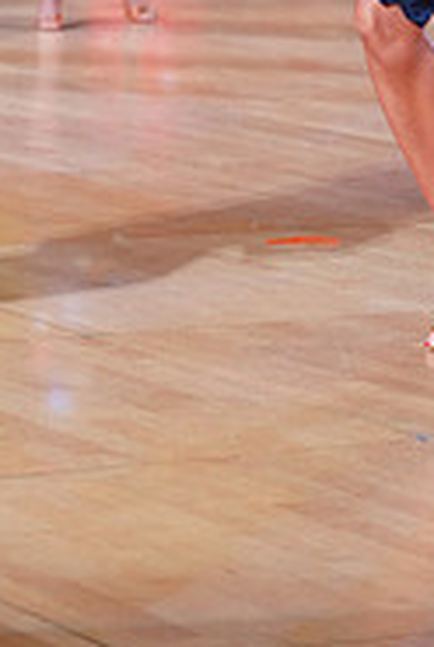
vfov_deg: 9.2
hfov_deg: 6.3
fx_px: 3945
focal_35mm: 219
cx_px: 86
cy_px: -259
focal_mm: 70
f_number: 2.8
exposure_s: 1/400
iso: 2000
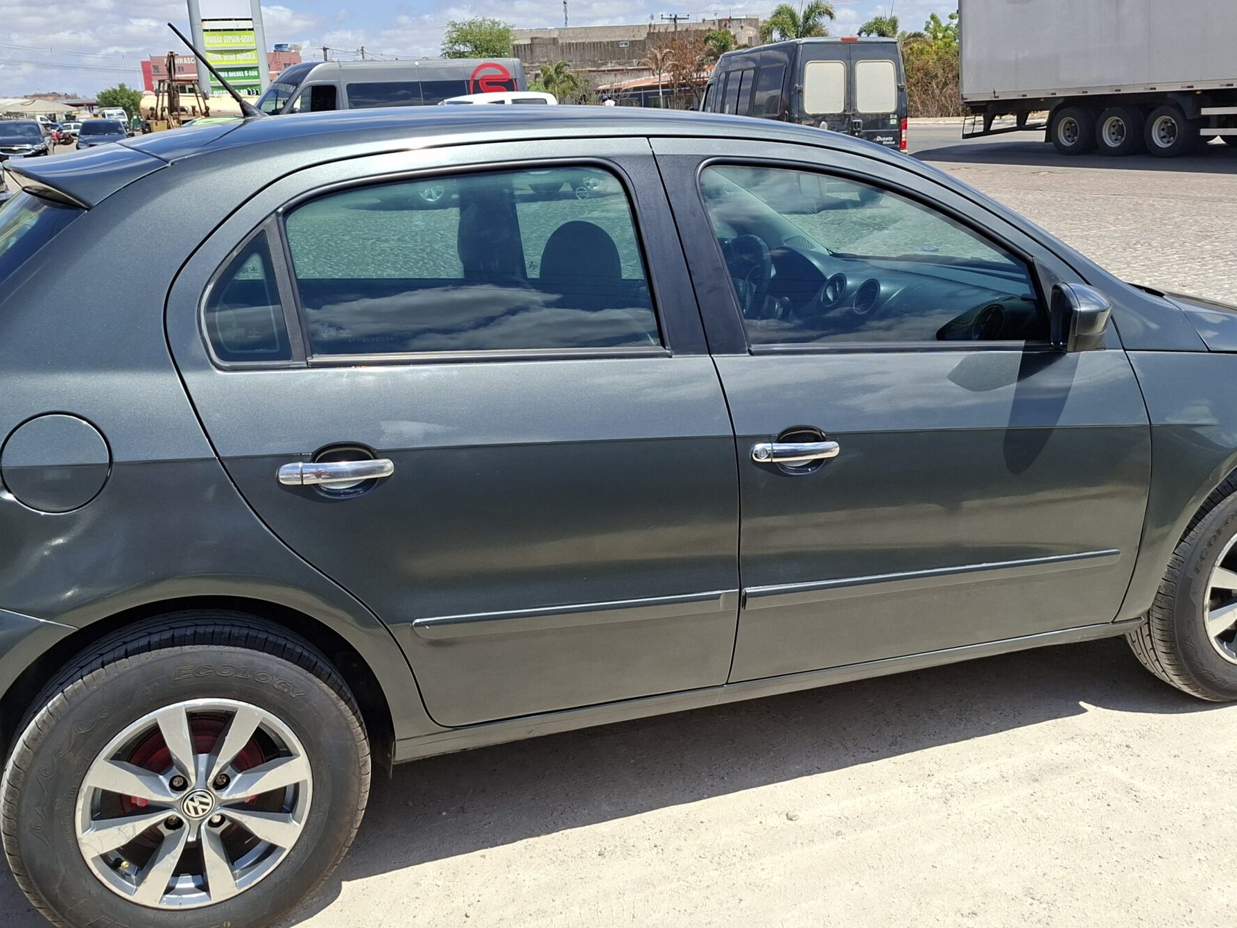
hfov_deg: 55.3
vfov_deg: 42.9
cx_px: 578
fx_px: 1179
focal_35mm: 33
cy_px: 434
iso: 50
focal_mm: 5.54
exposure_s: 1/2326
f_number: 1.8
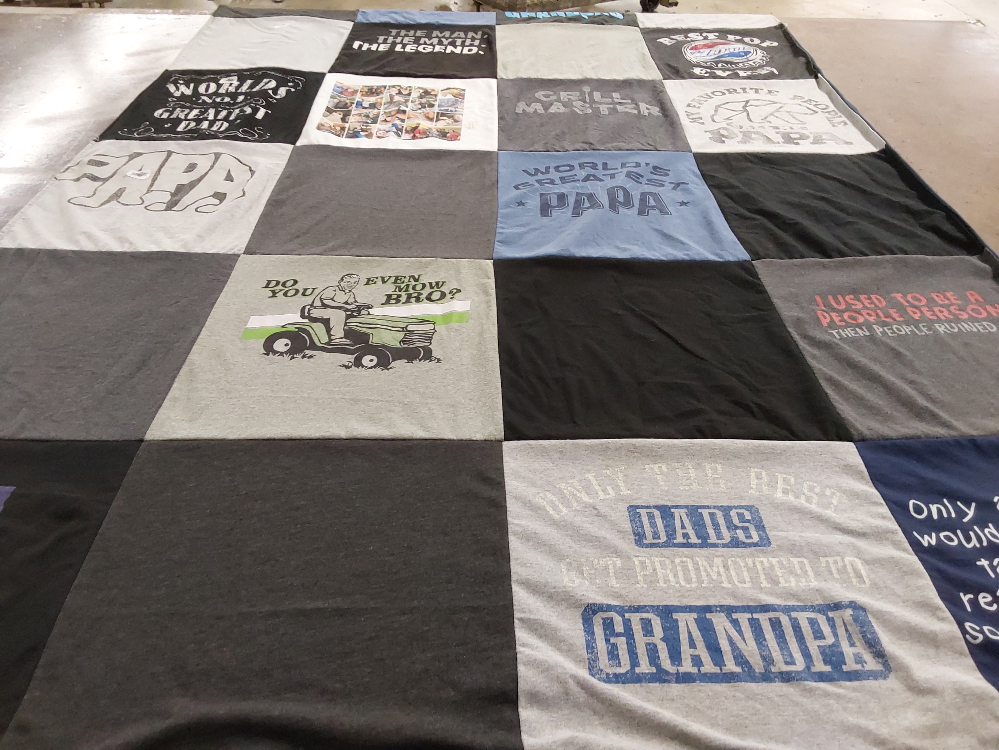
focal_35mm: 28
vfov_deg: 49.7
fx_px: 808
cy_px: 375
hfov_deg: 63.4
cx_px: 500
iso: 160
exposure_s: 1/60
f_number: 1.9
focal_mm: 2.91
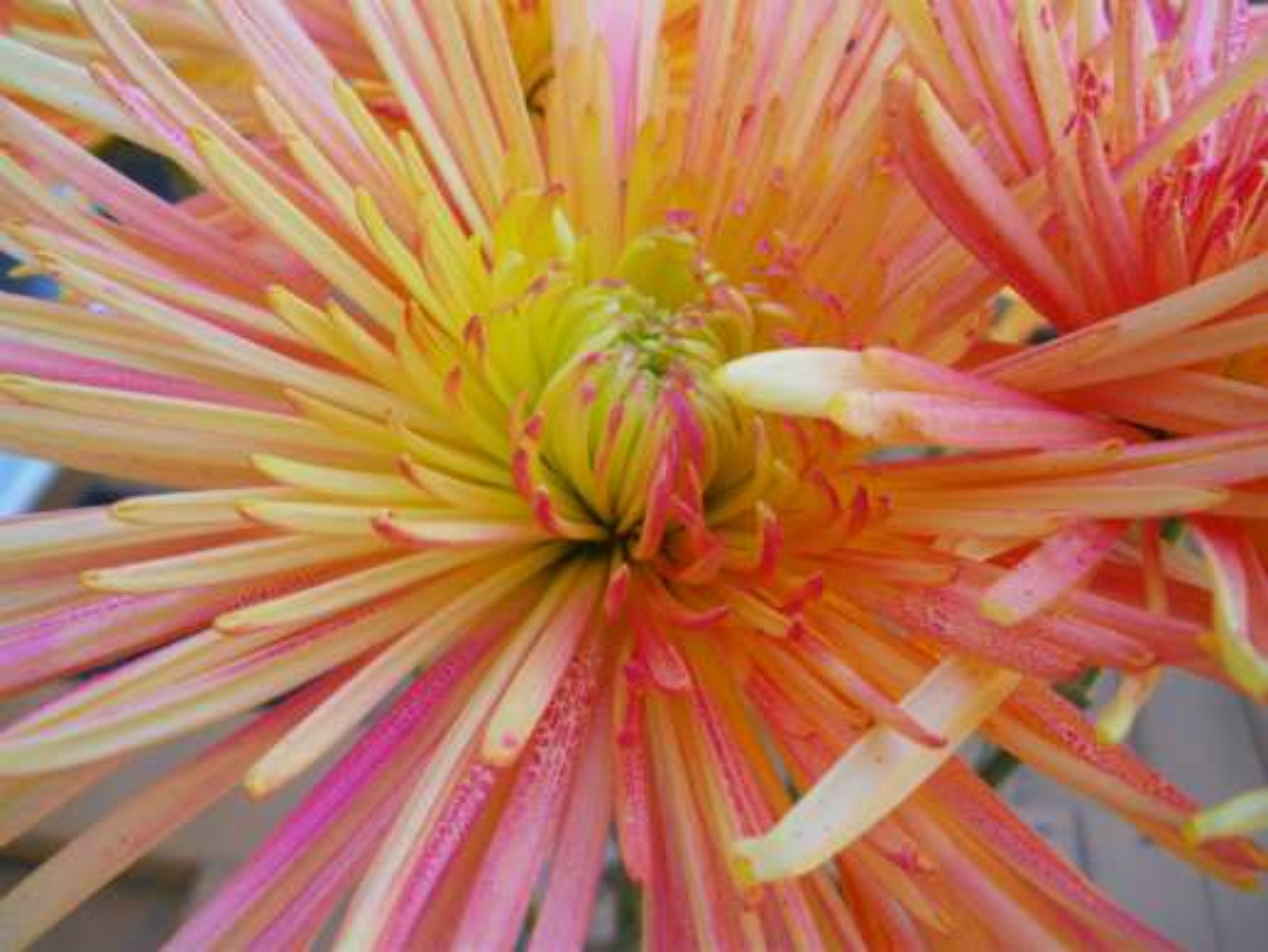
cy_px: 476
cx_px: 634
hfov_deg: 51.3
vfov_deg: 39.7
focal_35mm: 36
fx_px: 1319
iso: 64
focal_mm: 6.3
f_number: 3.5
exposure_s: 1/50
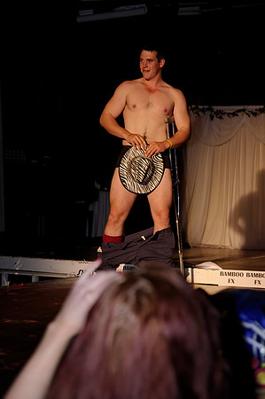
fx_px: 830
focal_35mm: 75
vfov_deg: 27.0
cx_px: 132
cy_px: 200
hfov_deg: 18.1
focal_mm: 50
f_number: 2.8
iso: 320
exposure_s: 1/160
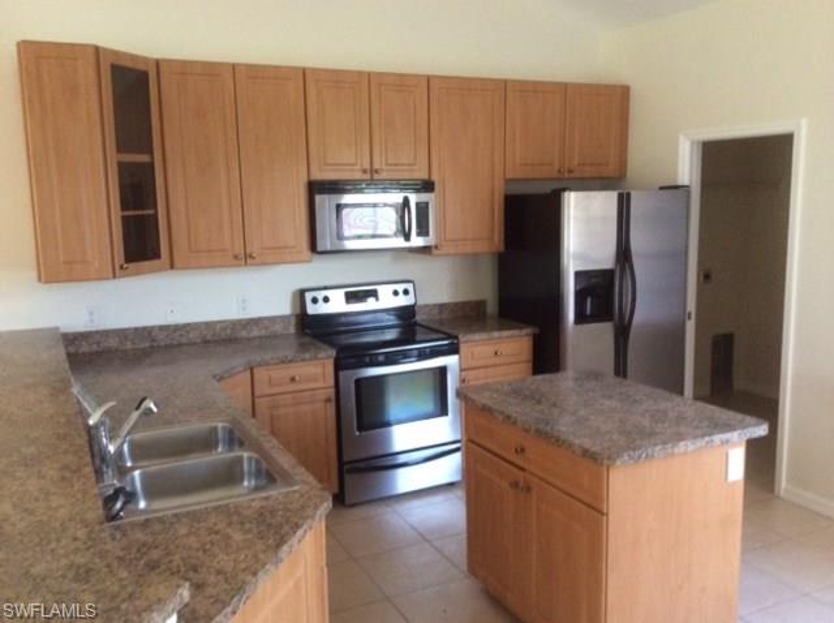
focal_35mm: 33
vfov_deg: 42.8
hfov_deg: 55.4
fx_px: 794
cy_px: 312
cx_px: 417
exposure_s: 1/24
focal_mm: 3.3
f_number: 2.4
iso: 200
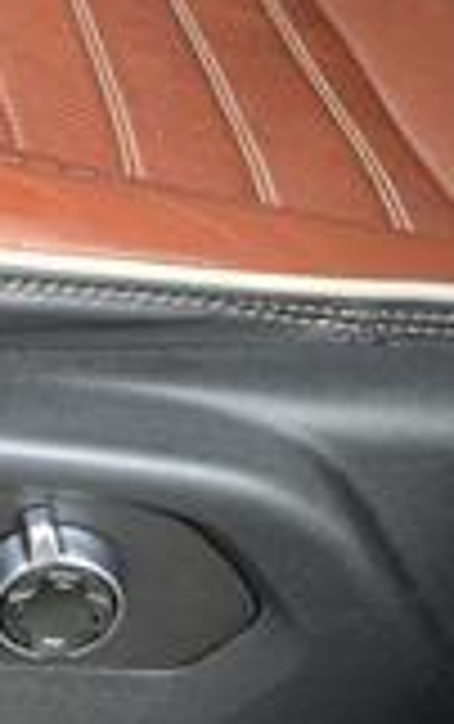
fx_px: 1994
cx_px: -553
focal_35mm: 101
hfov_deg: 11.3
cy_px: -121
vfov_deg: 19.5
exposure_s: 1/263
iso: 230
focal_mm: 6.9
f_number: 1.68
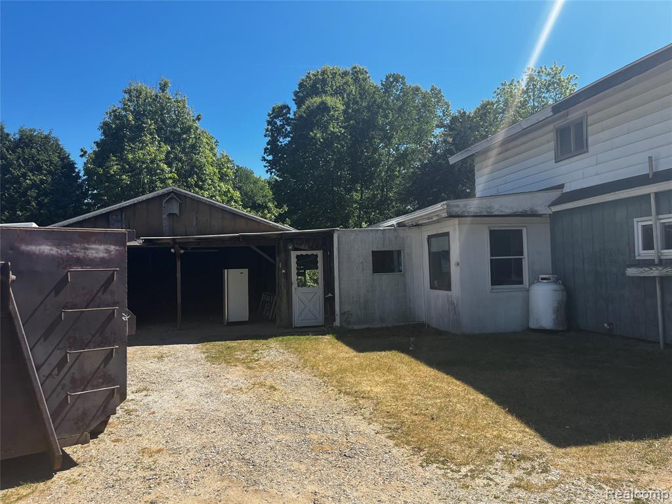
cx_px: 336
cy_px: 252
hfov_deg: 67.3
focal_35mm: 26
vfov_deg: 53.1
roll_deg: +1.6
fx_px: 505
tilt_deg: +2.6
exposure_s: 1/2513
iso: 50
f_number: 1.6
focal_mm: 5.1
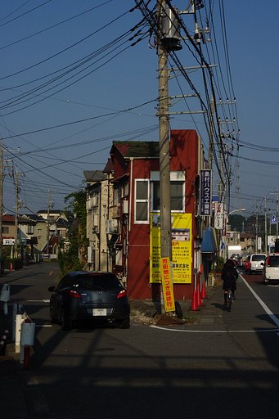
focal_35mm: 68
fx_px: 785
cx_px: 140
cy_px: 210
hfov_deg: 20.1
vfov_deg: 29.9
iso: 200
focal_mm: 45
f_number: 20
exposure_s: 1/200
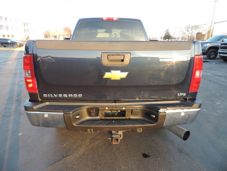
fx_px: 157
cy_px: 86
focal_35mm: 24
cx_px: 114
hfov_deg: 71.6
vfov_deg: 56.8
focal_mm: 4.3
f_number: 3
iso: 80
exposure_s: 1/40
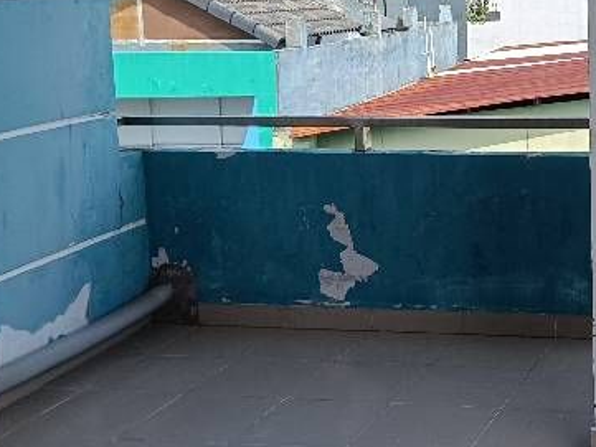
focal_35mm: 68
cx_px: 611
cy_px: 117
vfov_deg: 21.5
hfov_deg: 26.8
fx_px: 1171
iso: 60
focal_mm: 5.59
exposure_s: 1/1429
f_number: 1.88
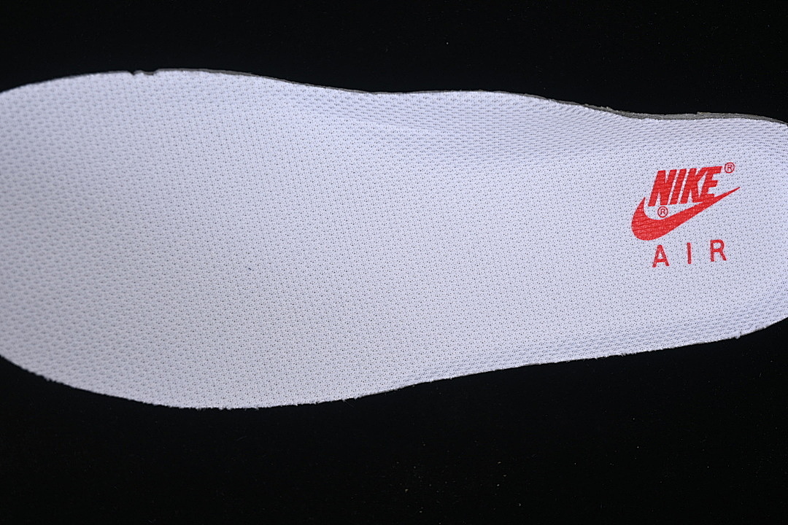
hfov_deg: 27.0
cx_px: 394
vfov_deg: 18.2
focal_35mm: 75
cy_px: 262
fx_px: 1642
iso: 160
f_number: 7.1
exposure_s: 1/80
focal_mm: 50
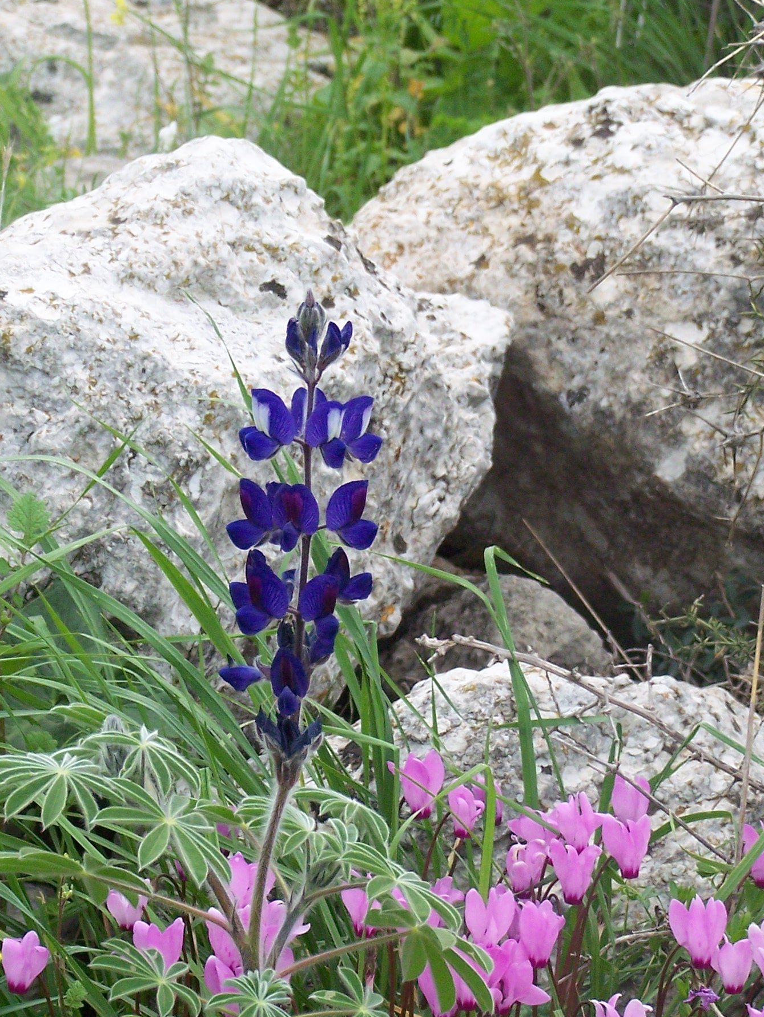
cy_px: 665
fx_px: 4909
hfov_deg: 8.9
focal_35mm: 167
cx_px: 342
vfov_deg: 11.8
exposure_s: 1/500
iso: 160
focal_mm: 17.5
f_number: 3.2
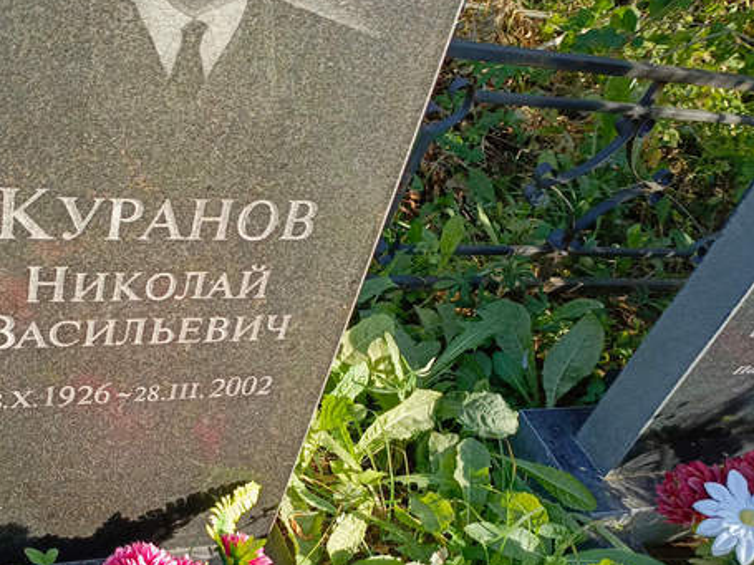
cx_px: 212
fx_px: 958
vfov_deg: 32.4
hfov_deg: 42.0
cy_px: 408
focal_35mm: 44
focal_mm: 4.76
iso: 110
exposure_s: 1/345
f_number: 1.69
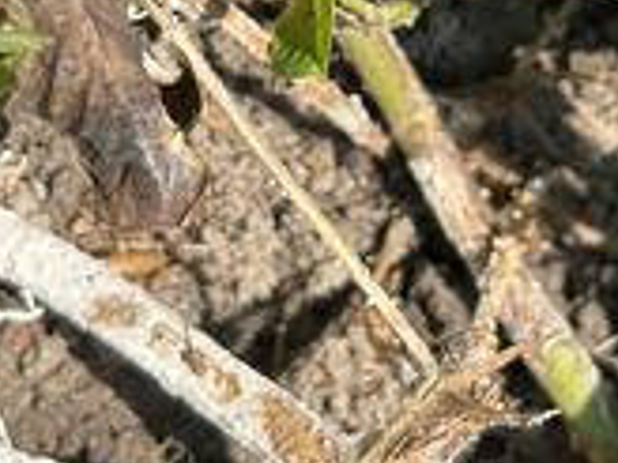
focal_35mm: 127
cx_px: 441
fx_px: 2267
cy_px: -26
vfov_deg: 11.5
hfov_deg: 15.5
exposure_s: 1/1027
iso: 32
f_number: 1.6
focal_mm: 5.96
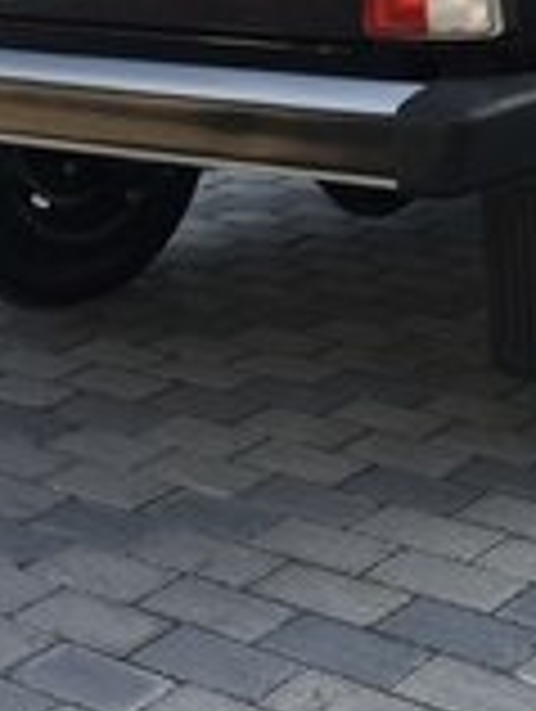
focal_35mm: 91
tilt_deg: -4.6
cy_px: -198
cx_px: 459
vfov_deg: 19.9
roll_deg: +3.2
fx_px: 1874
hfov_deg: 16.1
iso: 25
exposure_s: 1/437
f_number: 2.2
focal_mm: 4.15
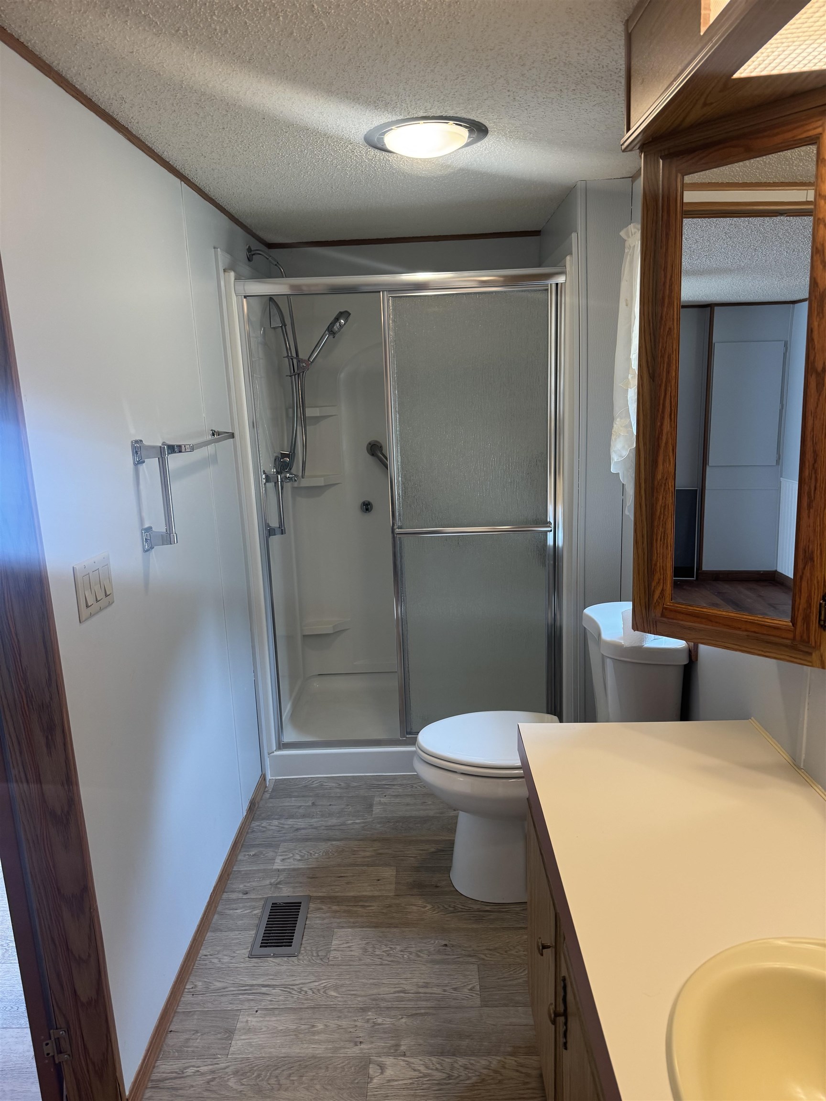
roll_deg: +3.2
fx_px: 764
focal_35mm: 24
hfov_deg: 56.8
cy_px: 550
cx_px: 413
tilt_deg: -13.2
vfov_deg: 71.6
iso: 160
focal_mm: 6.76
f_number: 1.78
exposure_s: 1/60
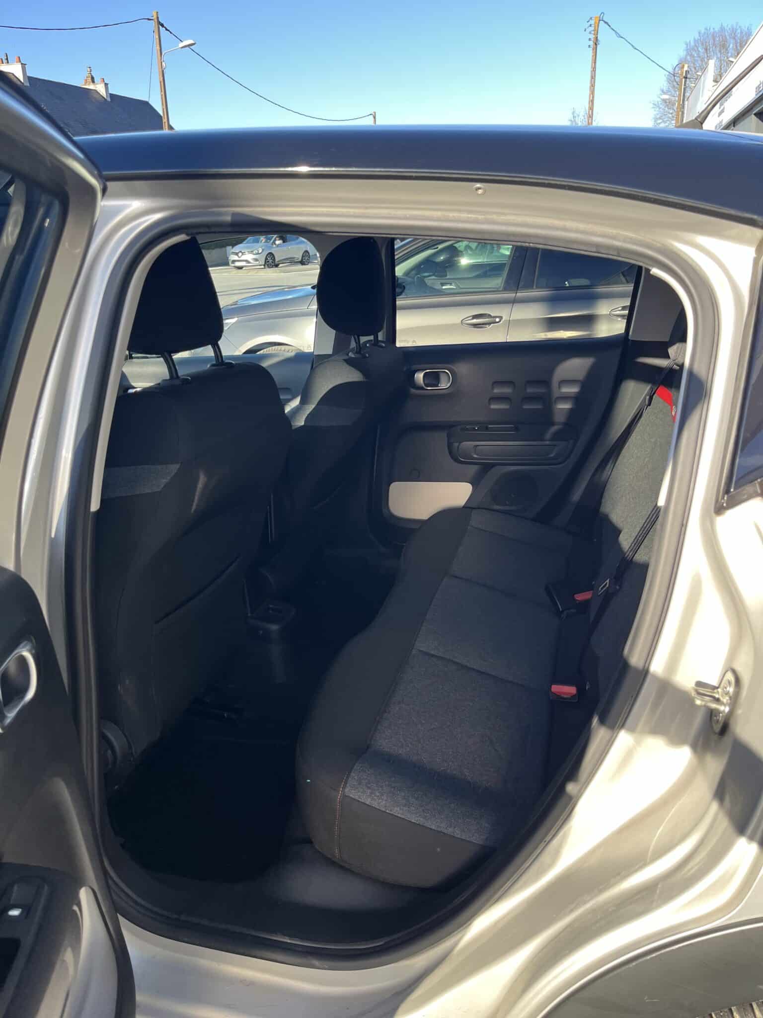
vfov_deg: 67.3
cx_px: 382
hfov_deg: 53.1
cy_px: 509
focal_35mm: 26
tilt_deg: -22.1
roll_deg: +2.4
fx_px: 764
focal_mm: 5.1
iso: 50
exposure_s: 1/317
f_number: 1.6
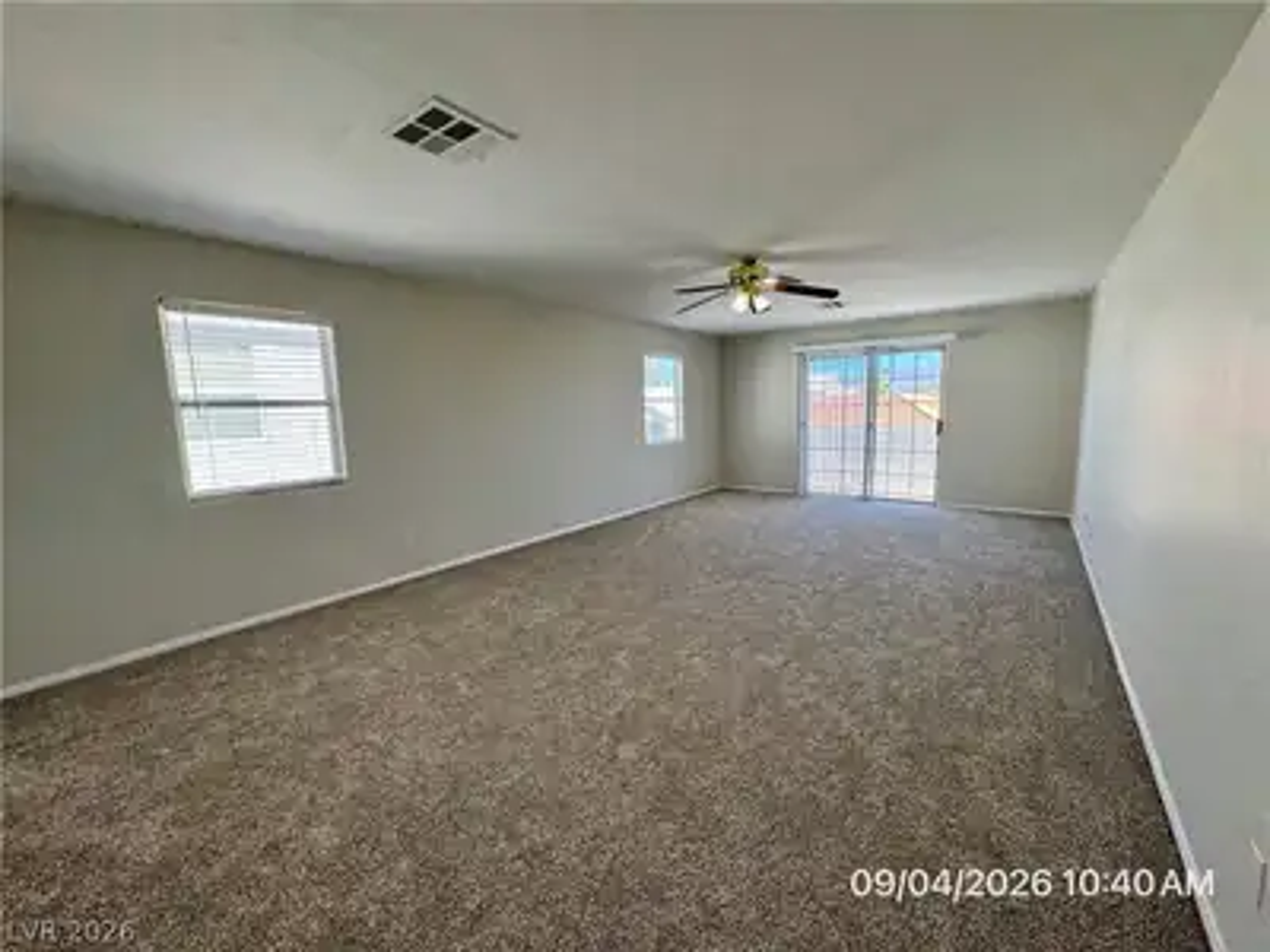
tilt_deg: -8.4
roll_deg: +0.9
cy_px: 476
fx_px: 514
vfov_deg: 85.7
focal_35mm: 14
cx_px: 635
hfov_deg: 102.1
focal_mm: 2.22
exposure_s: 1/134
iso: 40
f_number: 2.2
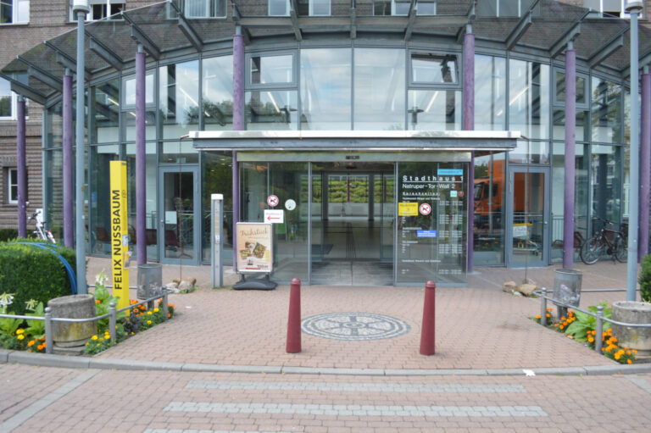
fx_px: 488
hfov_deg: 67.4
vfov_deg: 47.9
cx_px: 326
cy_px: 216
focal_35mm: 27
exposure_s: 1/125
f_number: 5.6
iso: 110
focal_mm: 18
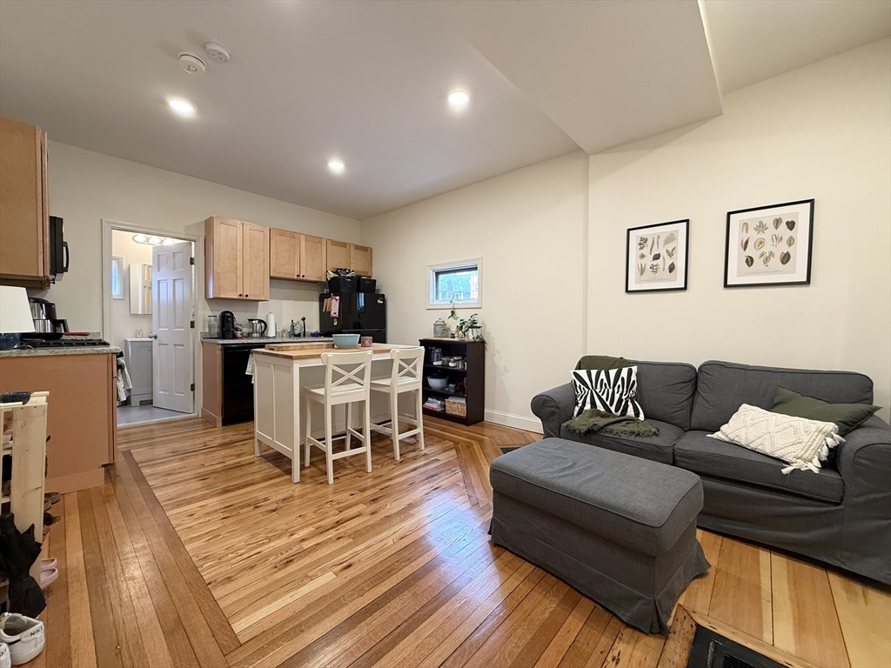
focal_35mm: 14
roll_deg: -0.6
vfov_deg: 85.7
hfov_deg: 102.1
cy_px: 334
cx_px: 446
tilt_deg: -1.1
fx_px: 360
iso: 200
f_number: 2.2
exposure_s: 1/60
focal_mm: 2.22
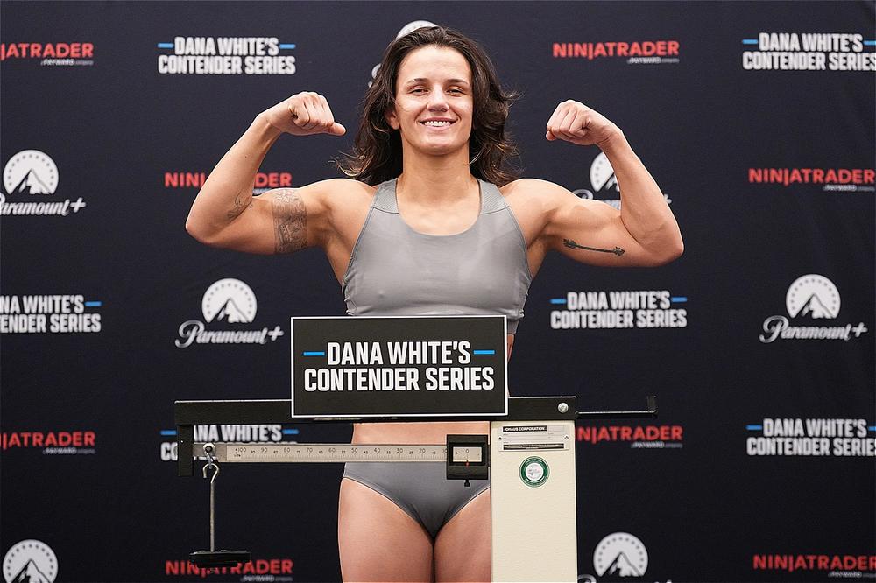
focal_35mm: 88
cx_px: 438
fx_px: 2141
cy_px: 292
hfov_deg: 23.1
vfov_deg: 15.5
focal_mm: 88
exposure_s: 1/200
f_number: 2.8
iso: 6400
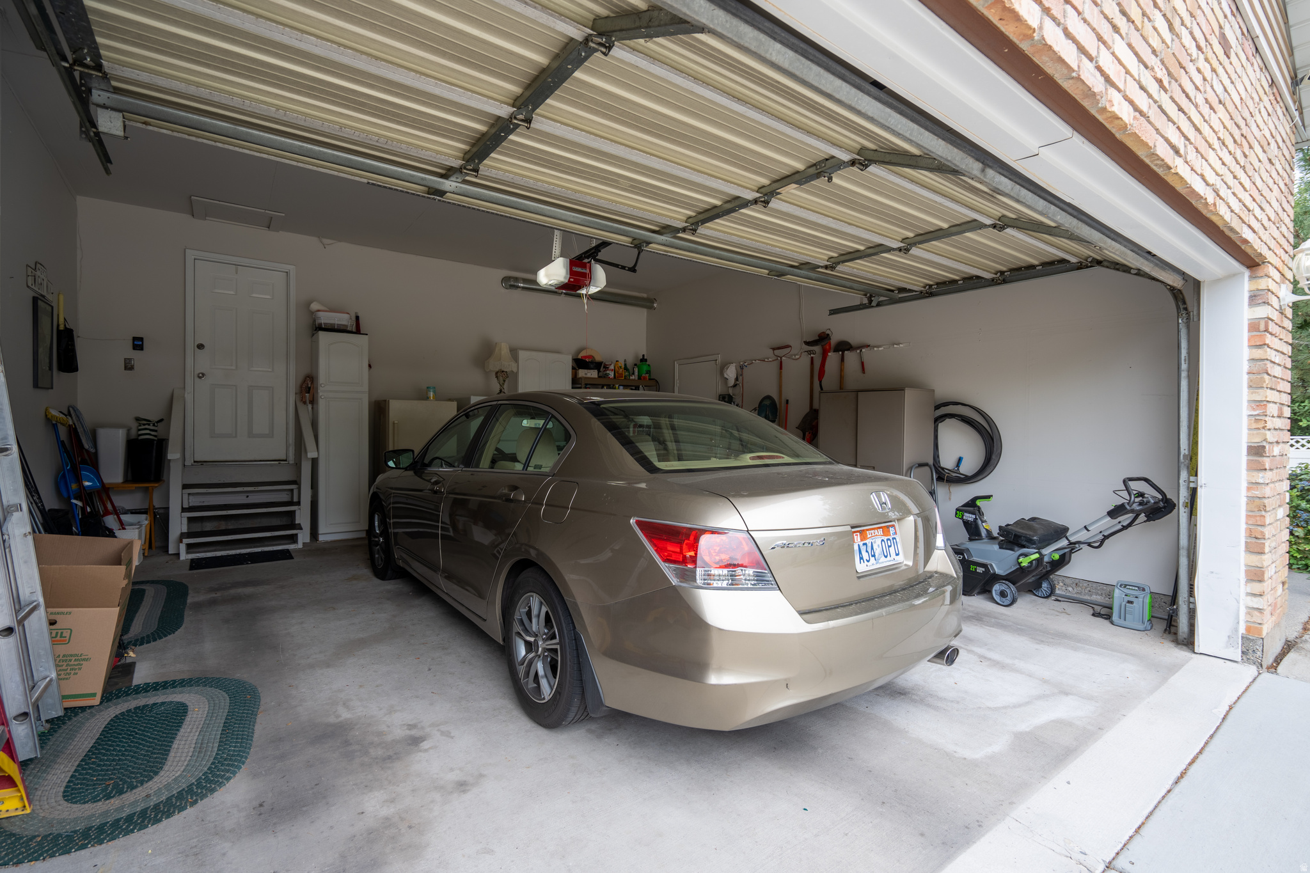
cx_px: 655
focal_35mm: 16
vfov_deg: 73.7
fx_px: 582
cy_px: 436
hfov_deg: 96.7
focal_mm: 16
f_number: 4.5
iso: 64
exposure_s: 1/1250
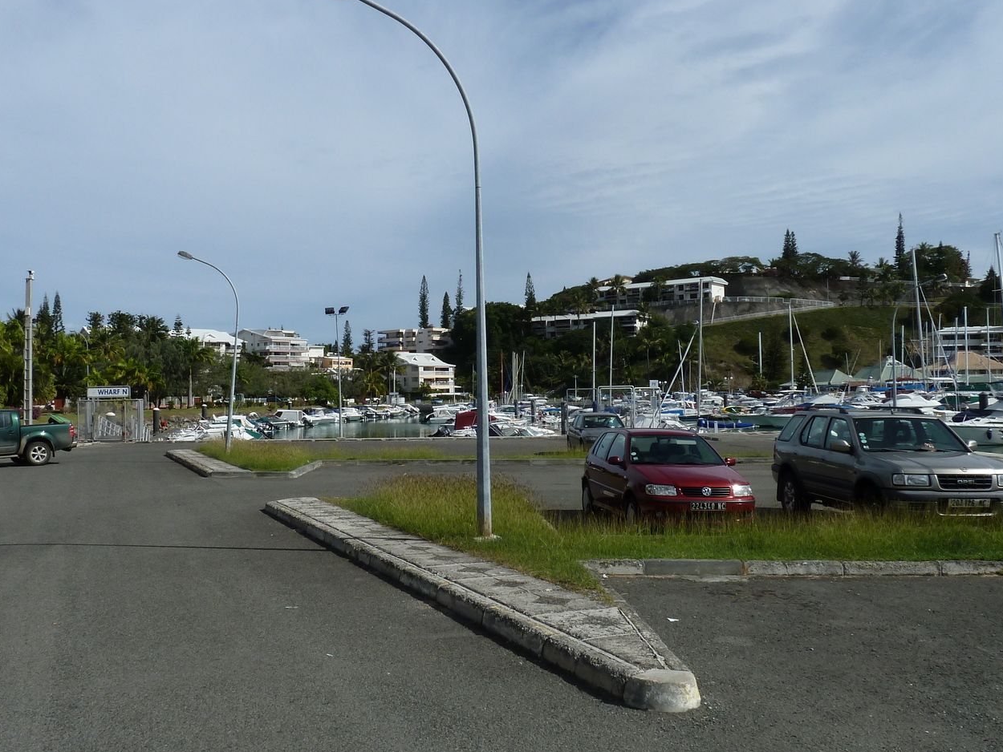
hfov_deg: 56.6
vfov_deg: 44.2
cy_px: 359
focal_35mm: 32
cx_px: 431
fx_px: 927
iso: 80
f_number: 5.6
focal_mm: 4.1
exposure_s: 1/640
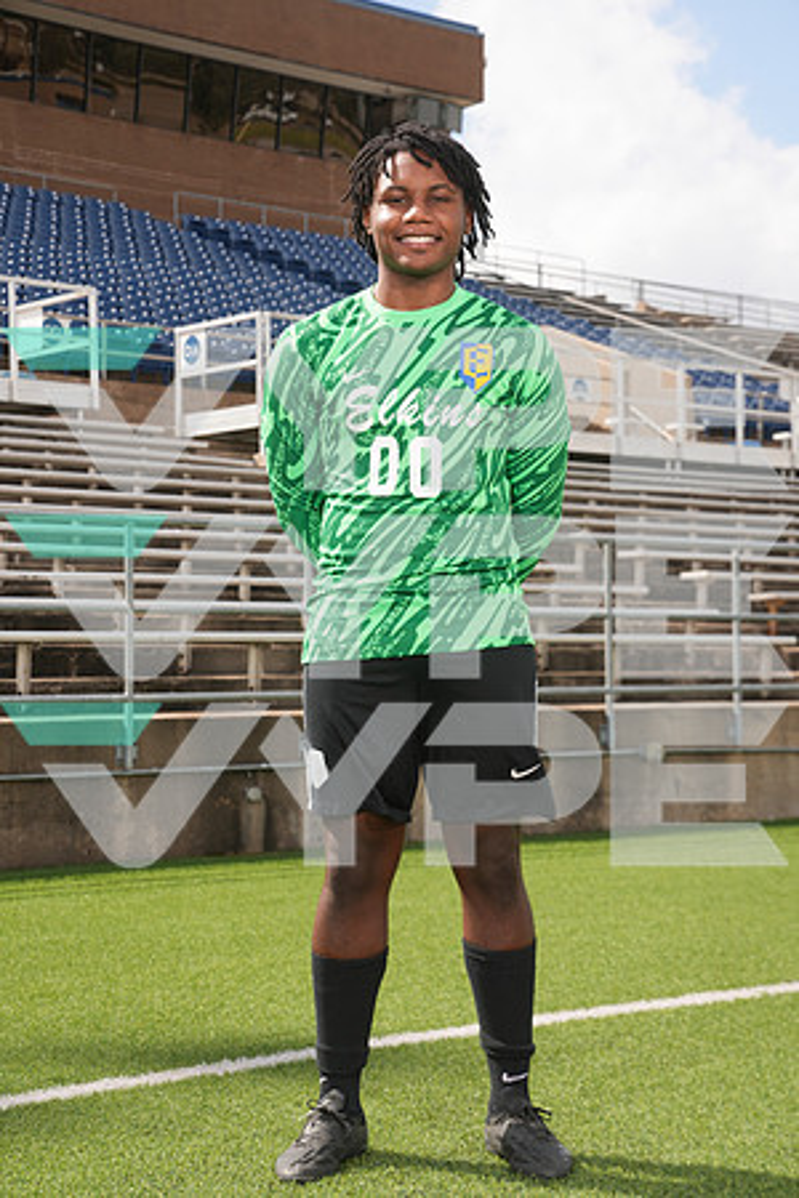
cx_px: 400
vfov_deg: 28.8
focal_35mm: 70
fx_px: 2330
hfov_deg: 19.5
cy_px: 599
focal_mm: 70
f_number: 8
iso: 100
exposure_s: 1/200
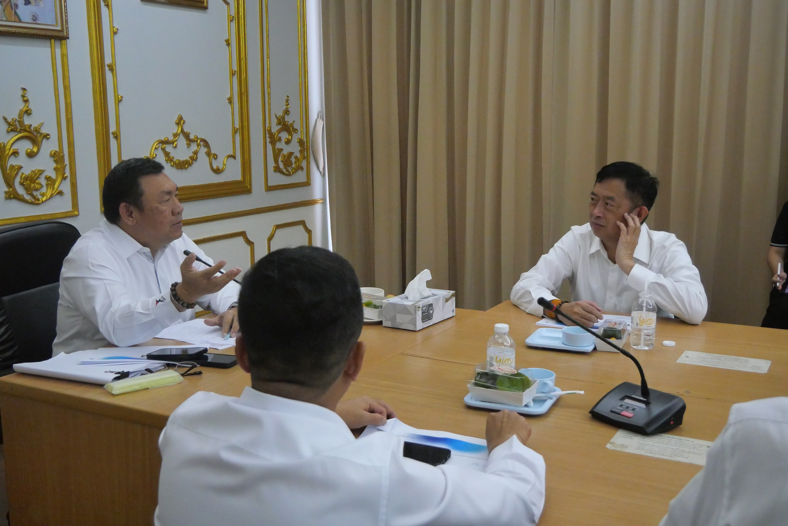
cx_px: 394
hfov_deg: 51.9
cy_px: 263
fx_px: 810
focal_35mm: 37
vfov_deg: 36.0
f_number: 4.5
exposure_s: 1/125
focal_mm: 18
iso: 3200
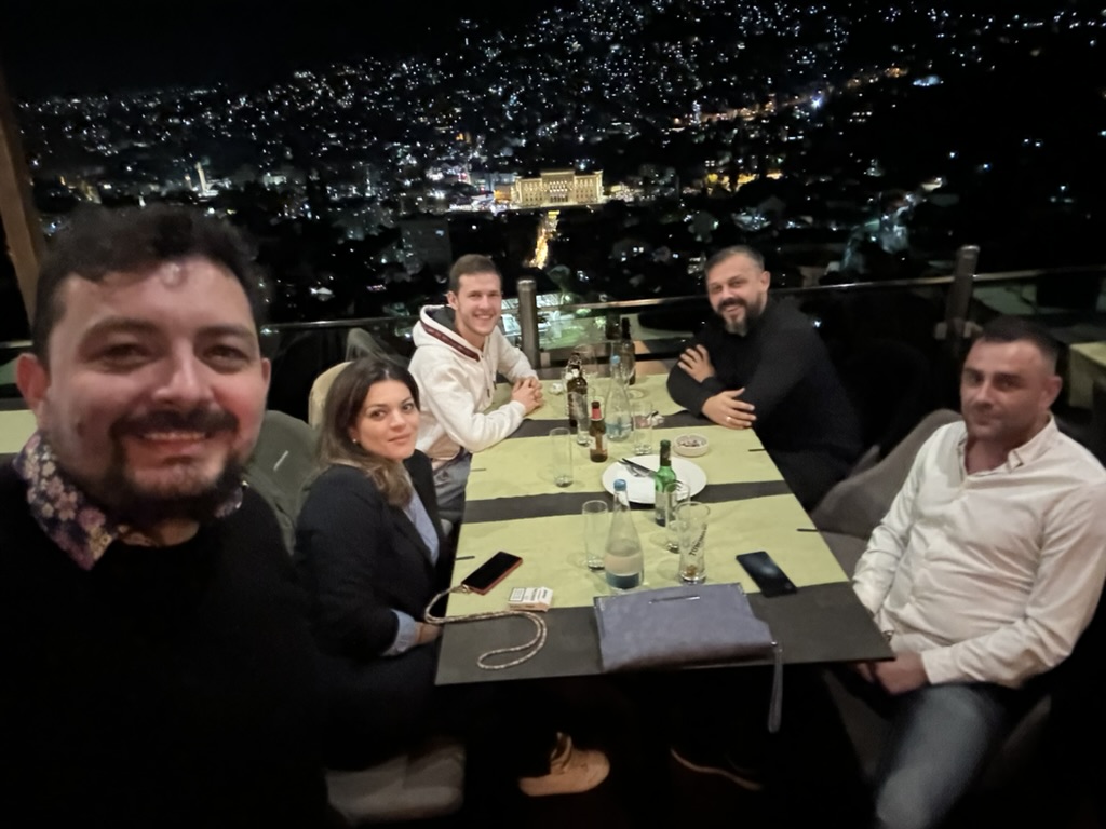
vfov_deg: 58.9
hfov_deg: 73.9
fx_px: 735
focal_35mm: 23
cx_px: 553
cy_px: 414
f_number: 1.9
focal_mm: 2.69
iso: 2000
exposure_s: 1/17
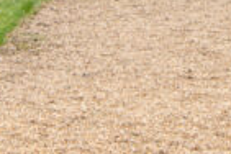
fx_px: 2079
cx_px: 264
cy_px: -170
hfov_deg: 6.3
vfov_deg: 4.2
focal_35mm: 324
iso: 200
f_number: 8
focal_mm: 44
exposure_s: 1/200
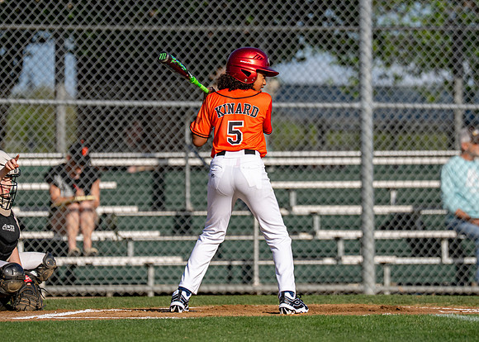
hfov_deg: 5.7
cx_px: 253
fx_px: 4772
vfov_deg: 4.1
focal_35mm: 351
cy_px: 154
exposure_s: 1/2500
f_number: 2.8
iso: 100
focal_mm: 200
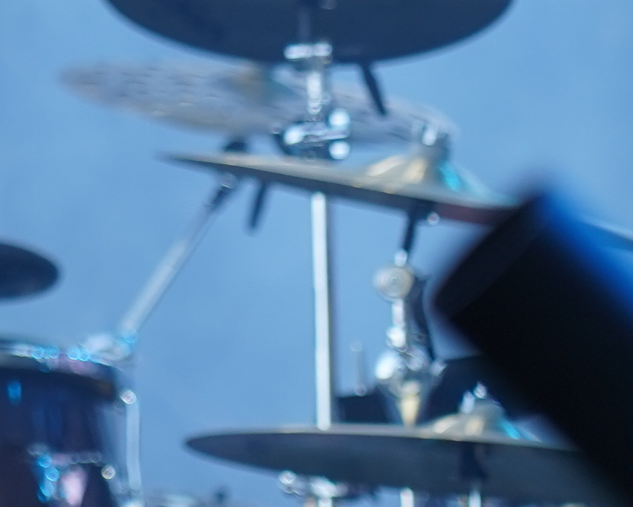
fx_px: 12251
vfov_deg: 2.4
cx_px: -882
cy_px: -123
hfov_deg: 2.9
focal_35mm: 654
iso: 250
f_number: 4
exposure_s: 1/125
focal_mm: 105
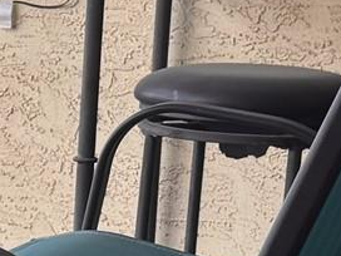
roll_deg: -1.3
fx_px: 1783
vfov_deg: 8.1
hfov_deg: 10.6
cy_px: 307
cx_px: -162
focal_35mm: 181
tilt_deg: -13.1
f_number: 1.78
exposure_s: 1/925
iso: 80
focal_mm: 6.76
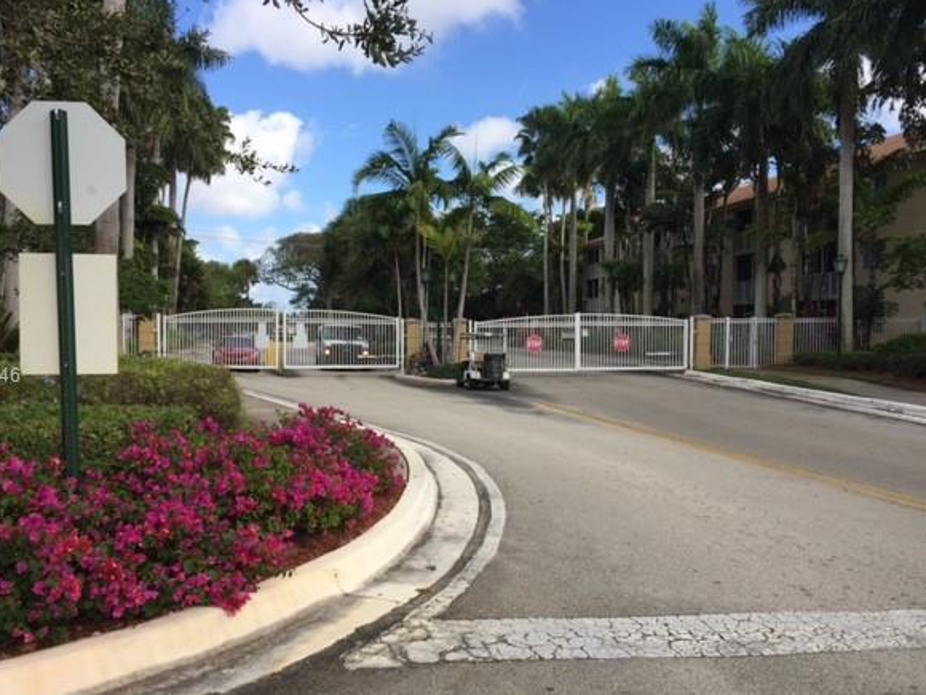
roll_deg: -1.1
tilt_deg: -0.9
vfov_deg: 44.1
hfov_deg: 56.7
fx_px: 856
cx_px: 426
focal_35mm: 32
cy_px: 377
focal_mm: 4.15
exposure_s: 1/1412
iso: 32
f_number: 2.2
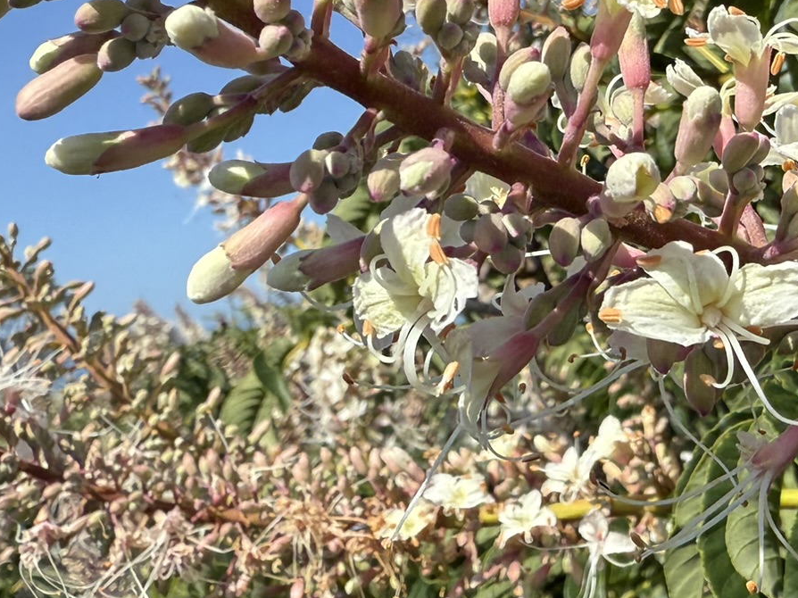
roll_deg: +7.2
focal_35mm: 55
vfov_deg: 26.3
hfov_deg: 32.8
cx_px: 746
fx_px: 1268
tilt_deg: +5.7
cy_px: 160
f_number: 2.2
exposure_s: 1/1976
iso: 50
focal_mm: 2.22
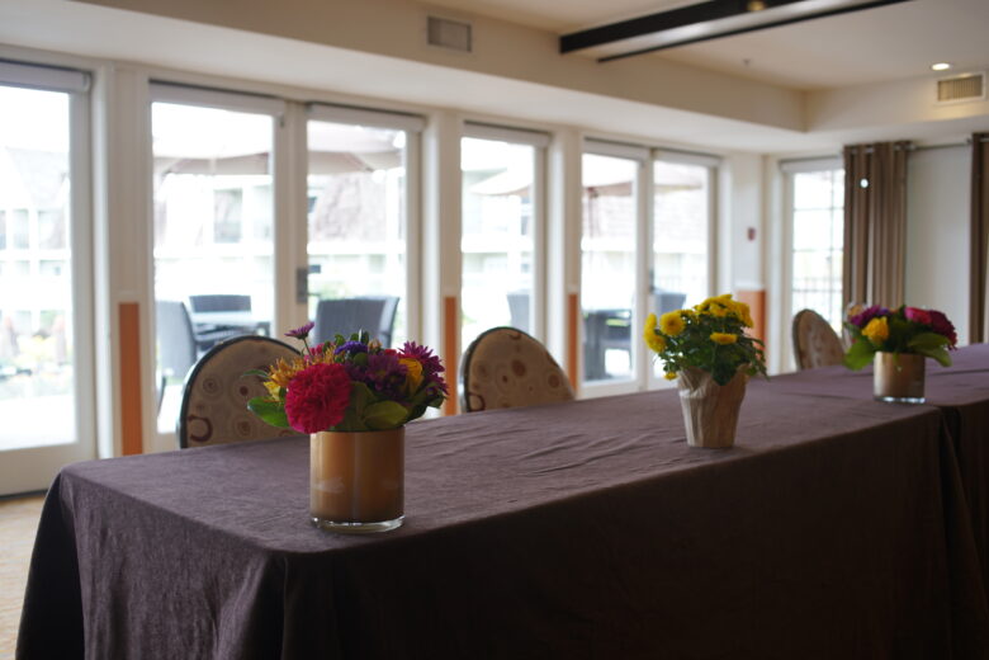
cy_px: 330
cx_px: 494
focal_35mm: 35
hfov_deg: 54.4
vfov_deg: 37.9
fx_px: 961
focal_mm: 35
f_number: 4
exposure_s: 1/60
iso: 160
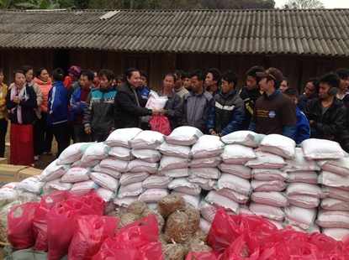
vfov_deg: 40.6
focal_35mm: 35
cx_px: 174
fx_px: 352
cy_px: 130
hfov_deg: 52.7
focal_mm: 4.28
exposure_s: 1/521
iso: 50
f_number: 2.4
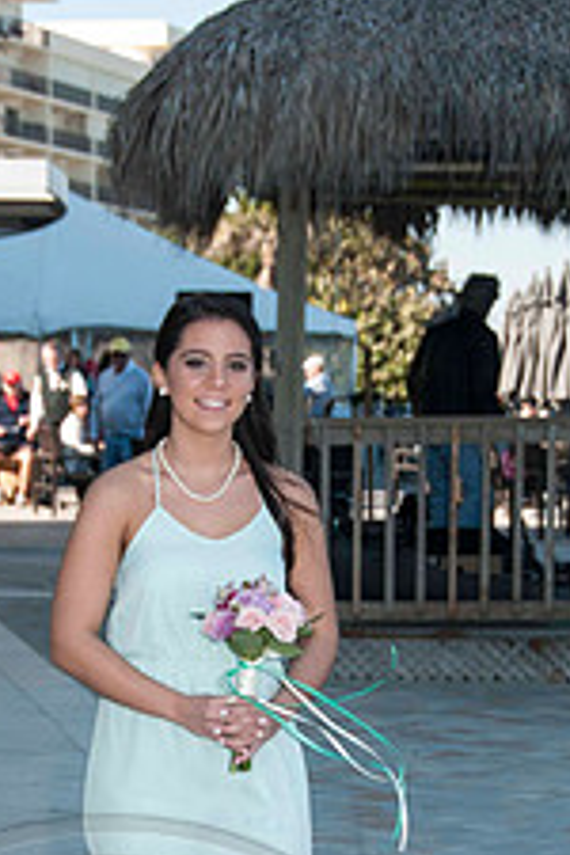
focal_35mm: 138
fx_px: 3277
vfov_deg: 14.8
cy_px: 695
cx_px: 272
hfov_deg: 9.9
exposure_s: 1/250
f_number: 5.6
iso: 100
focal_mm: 46
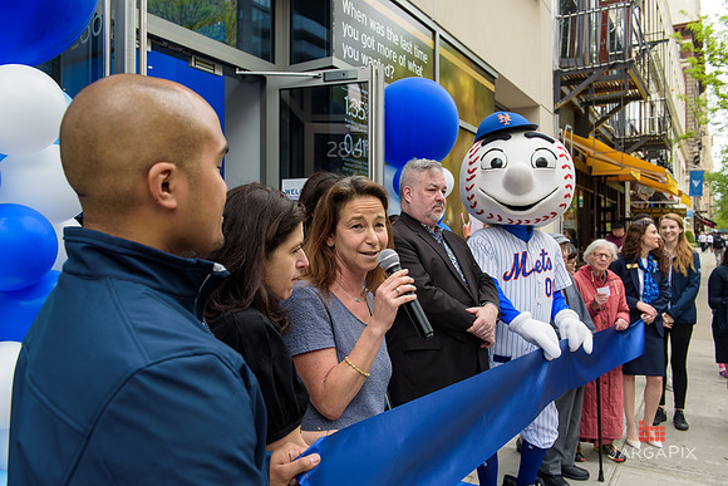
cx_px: 364
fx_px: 627
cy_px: 243
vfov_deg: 42.3
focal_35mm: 31
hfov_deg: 60.3
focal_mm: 31
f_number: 5
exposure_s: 1/250
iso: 200
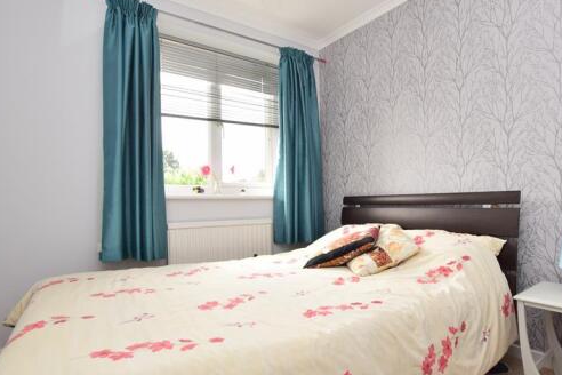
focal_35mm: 20
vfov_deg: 61.8
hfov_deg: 83.3
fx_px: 312
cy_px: 204
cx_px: 326
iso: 400
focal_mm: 10
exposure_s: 1/160
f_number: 6.3
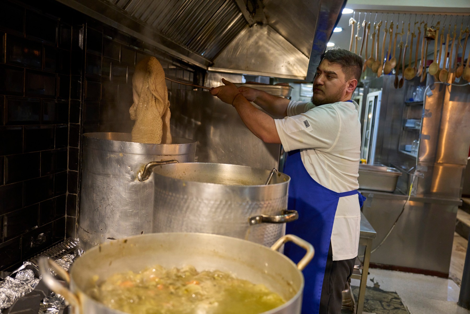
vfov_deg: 41.1
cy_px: 157
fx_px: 418
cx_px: 235
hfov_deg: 58.7
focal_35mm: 32
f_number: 2.8
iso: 3200
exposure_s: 1/250
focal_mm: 32
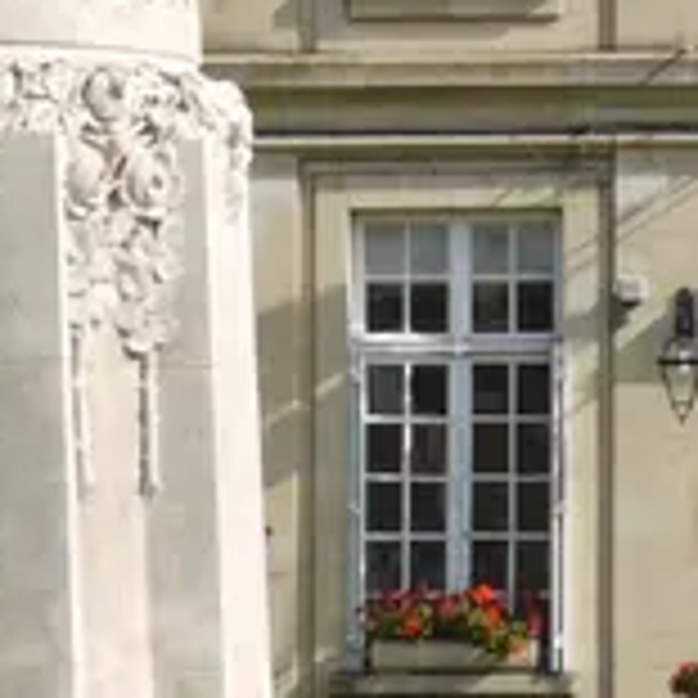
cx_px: 95
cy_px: 176
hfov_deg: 4.3
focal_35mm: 410
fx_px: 9353
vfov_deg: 4.3
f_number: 10
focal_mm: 28
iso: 100
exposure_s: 1/160
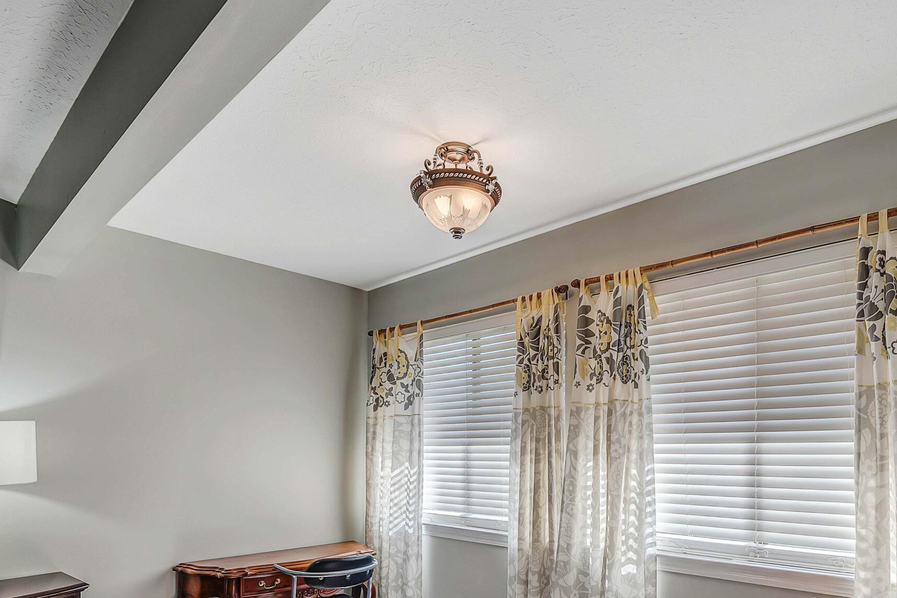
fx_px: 523
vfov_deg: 56.3
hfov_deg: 80.4
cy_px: 454
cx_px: 529
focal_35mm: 21
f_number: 5.6
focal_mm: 12
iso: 100
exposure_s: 1/30
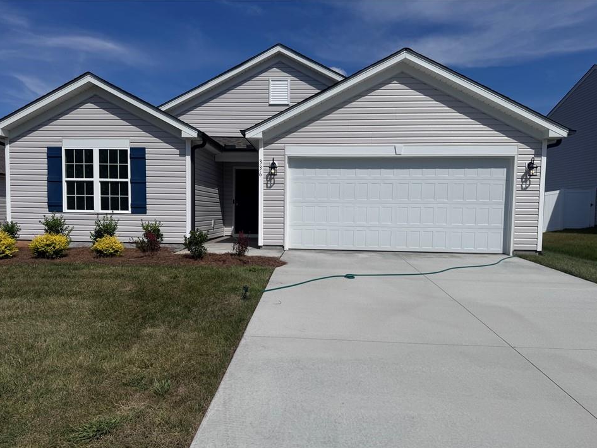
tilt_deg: -4.6
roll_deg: -0.9
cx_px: 281
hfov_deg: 67.2
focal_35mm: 26
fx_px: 448
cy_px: 241
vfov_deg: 53.0
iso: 80
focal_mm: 6.76
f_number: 1.78
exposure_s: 1/12346
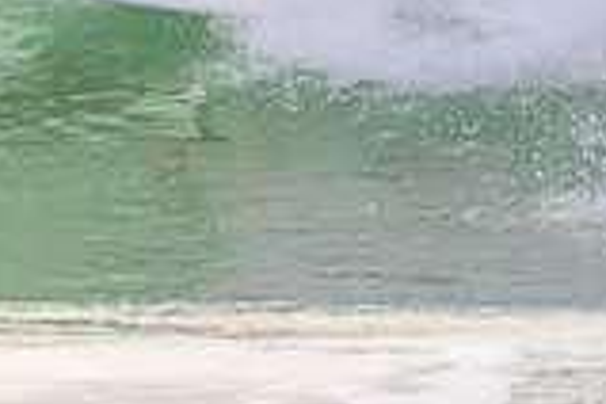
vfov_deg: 0.6
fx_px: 36862
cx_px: 274
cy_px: -130
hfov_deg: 0.9
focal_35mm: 2190
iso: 640
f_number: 5.6
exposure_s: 1/2500
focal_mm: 400
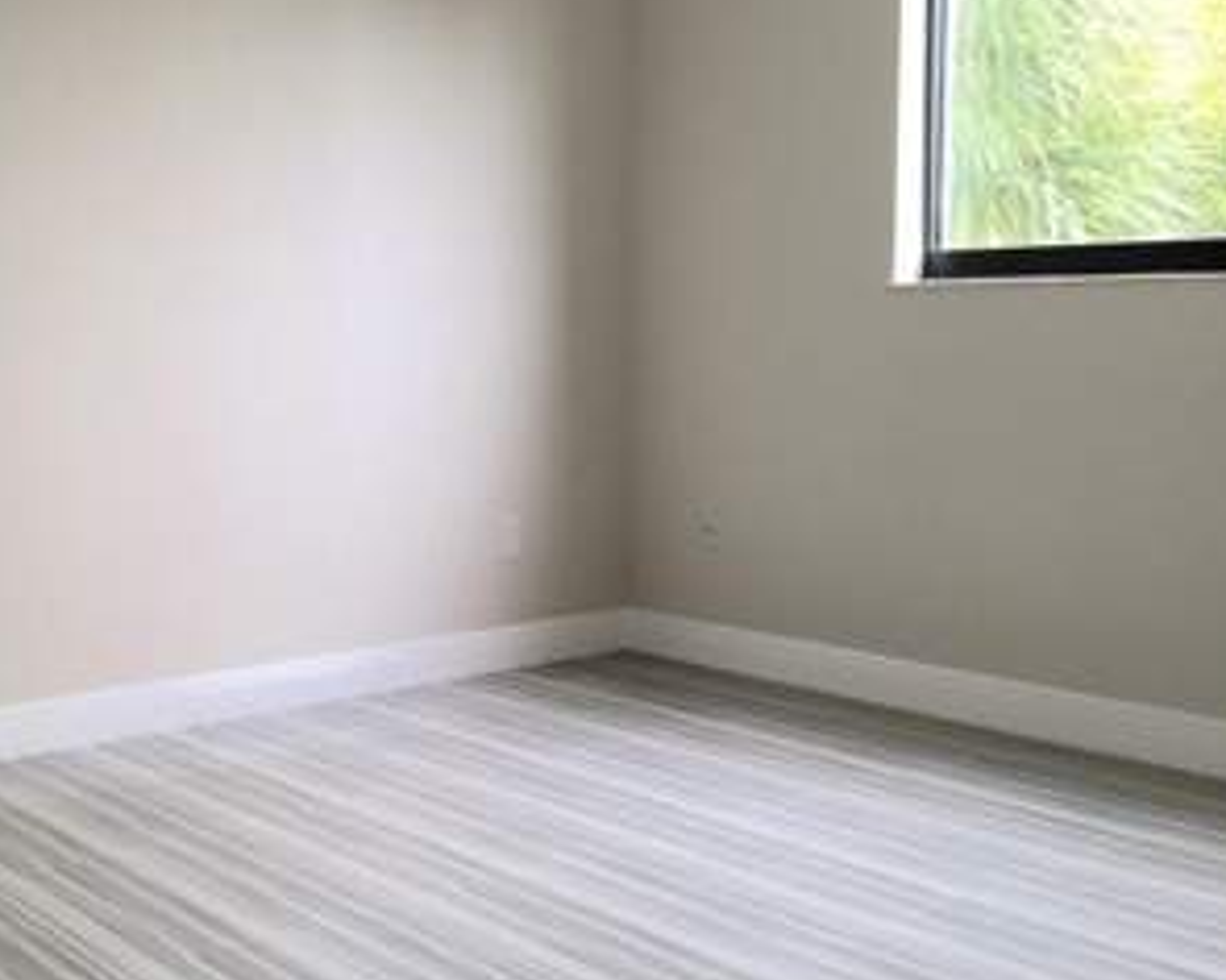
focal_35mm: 46
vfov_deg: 32.7
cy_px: 515
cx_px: 287
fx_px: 1669
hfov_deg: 39.1
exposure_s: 1/15
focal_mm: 4.15
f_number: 2.2
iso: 32
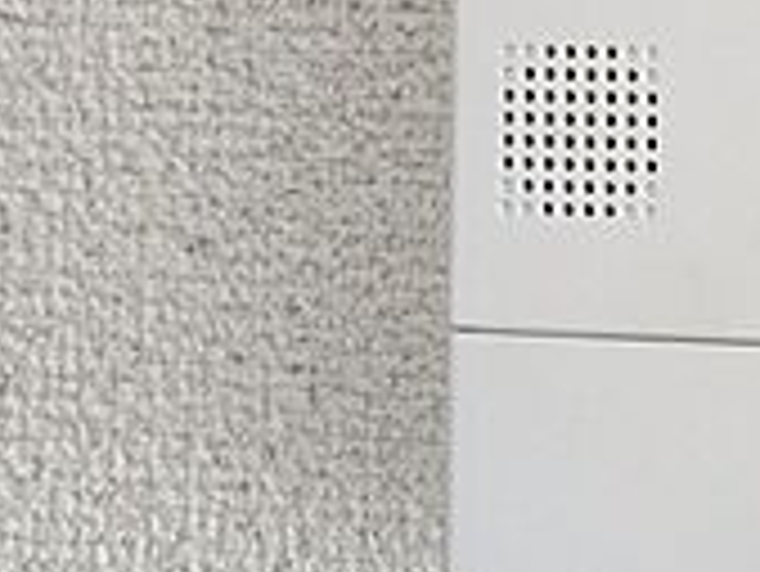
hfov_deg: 10.1
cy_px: -117
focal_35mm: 193
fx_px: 4240
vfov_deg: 7.6
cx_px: 926
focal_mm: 5.43
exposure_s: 1/60
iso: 689
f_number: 1.89
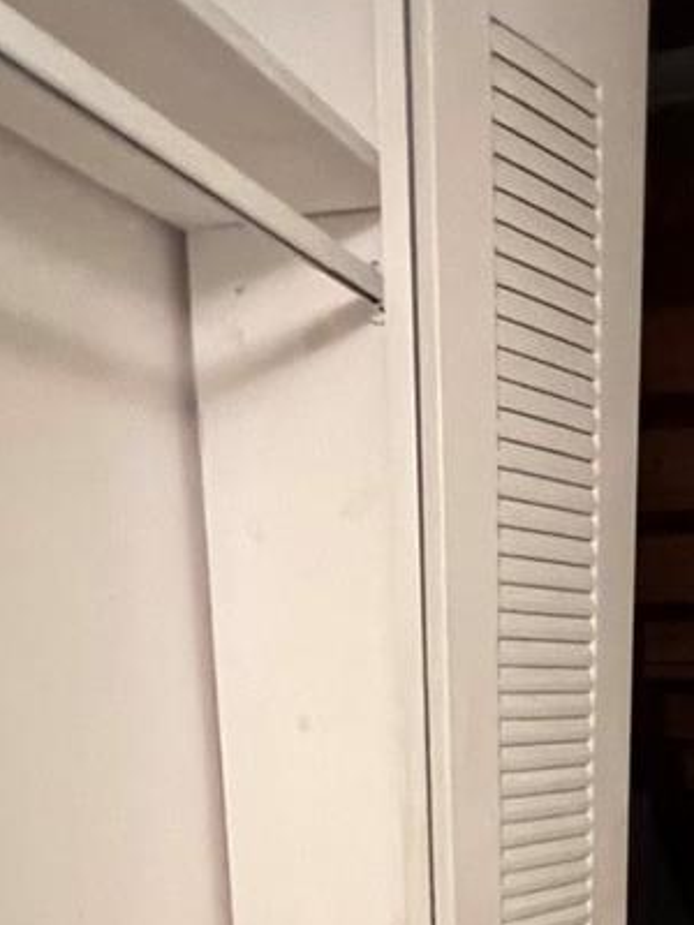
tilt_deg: -12.8
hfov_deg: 35.1
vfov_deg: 40.9
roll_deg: +0.7
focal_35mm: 39
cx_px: 595
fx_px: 1043
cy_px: 955
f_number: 1.8
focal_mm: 1.57
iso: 800
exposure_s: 1/60
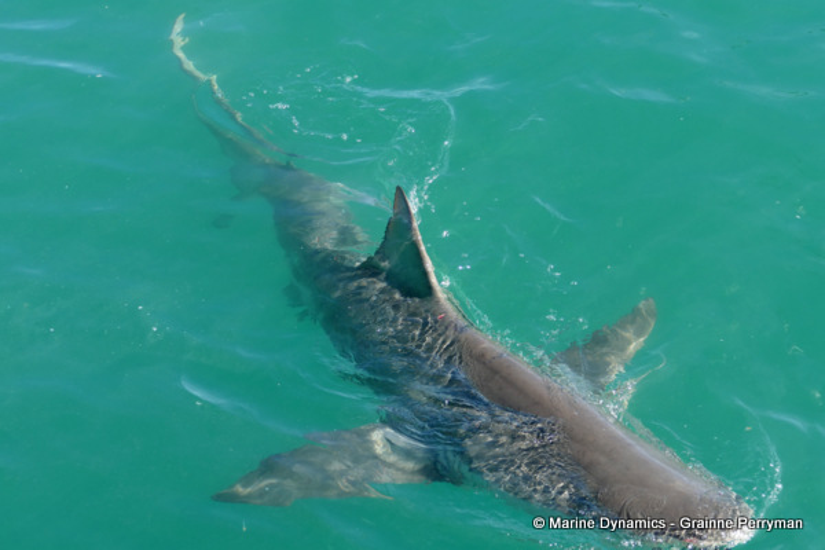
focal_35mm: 64
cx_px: 412
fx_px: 1467
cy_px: 275
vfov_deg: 21.2
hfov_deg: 31.4
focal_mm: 23.3
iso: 125
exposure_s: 1/640
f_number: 3.6
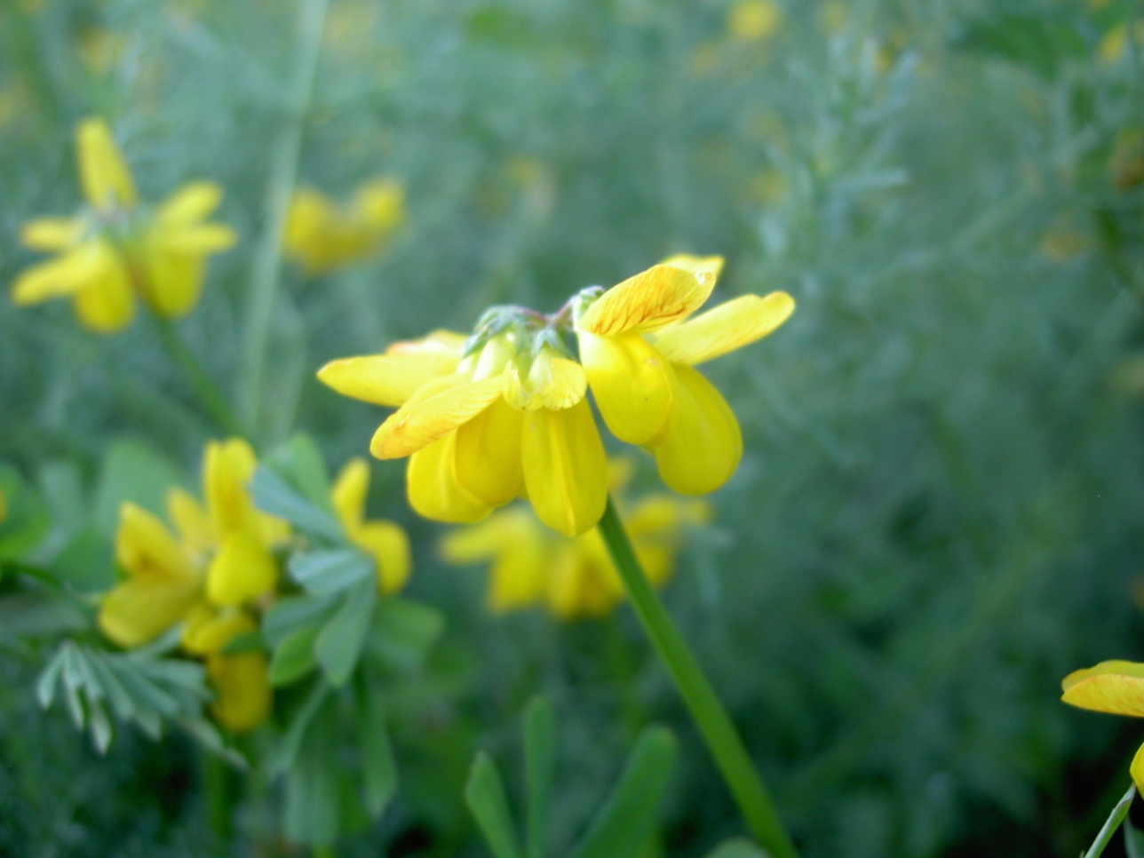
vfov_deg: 36.8
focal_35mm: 39
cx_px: 572
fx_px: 1289
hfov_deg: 47.9
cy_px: 429
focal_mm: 8
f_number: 2.8
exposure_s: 1/60
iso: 50
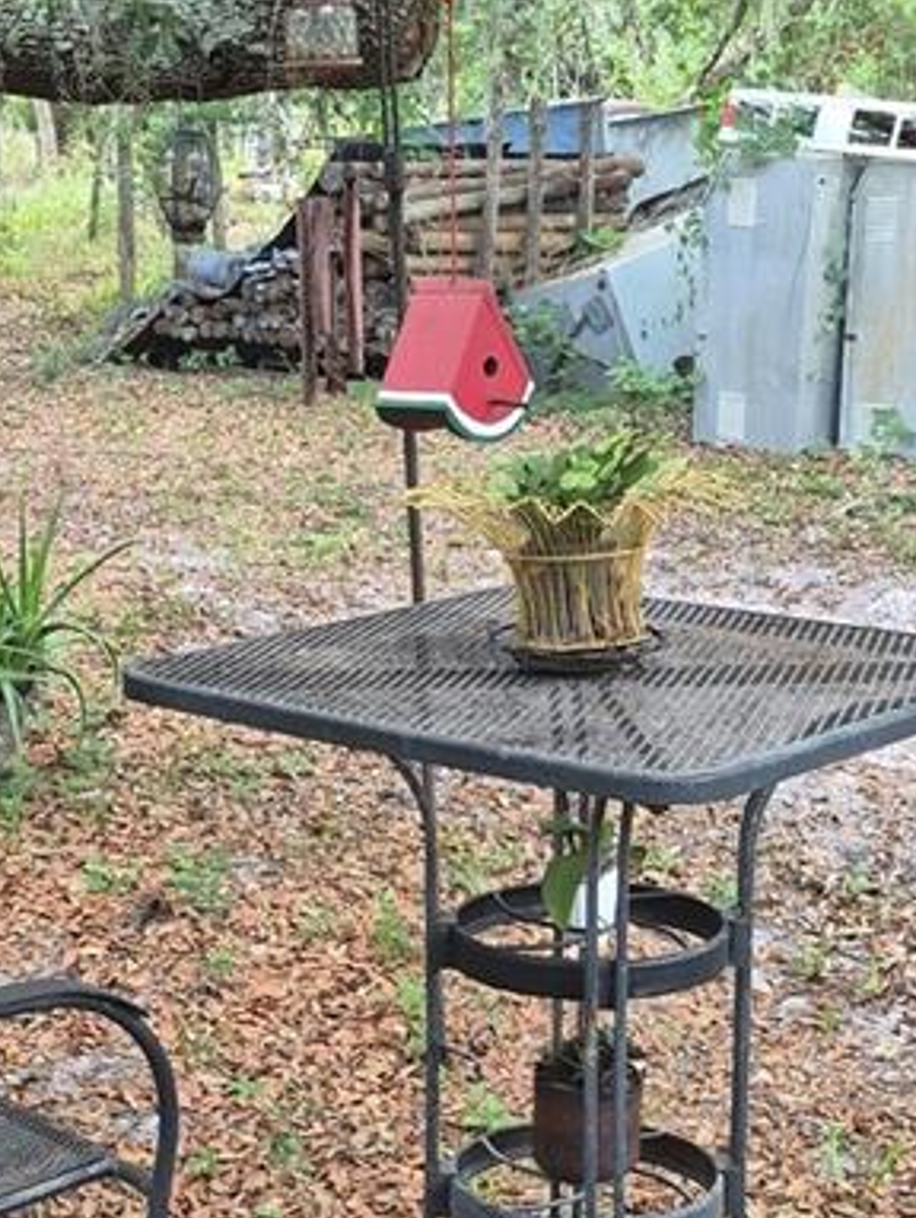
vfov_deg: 26.8
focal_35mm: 72
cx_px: 442
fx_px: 2536
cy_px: 814
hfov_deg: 20.5
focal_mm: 5.4
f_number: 1.8
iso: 200
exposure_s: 1/180
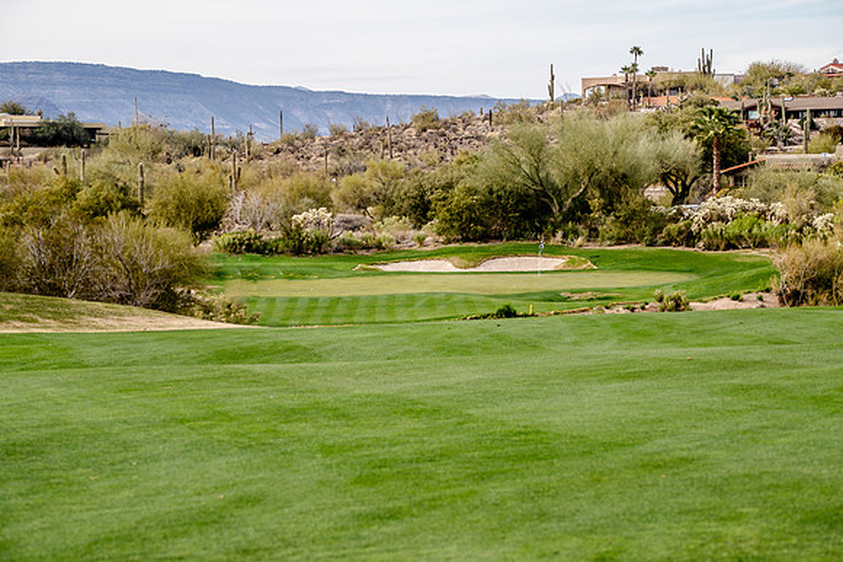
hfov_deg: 14.0
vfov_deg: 9.3
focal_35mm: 147
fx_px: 3443
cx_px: 422
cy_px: 281
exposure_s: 1/200
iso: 250
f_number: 9
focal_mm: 147
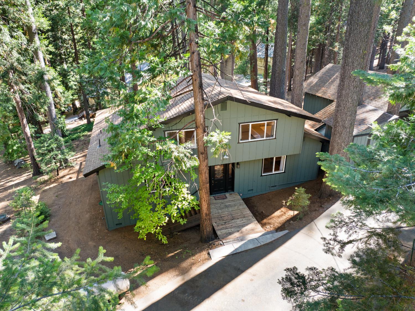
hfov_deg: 71.6
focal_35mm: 24
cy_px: 156
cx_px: 208
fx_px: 288
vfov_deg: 56.8
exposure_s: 1/120
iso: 360
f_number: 2.8
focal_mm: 12.29
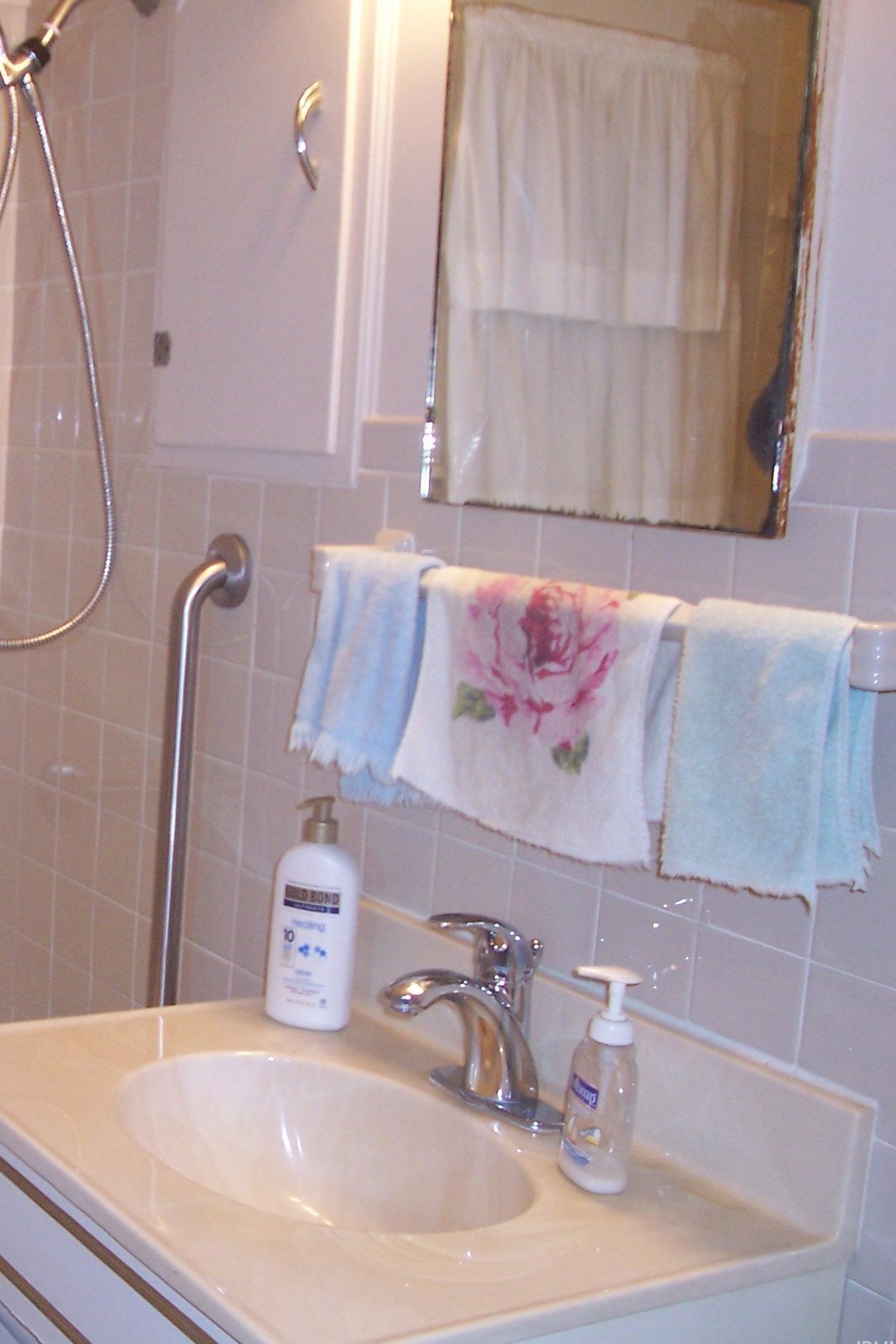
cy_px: 678
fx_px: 1792
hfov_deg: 26.6
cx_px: -1
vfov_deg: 41.1
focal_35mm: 48
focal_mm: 5.6
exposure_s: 1/60
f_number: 2.7
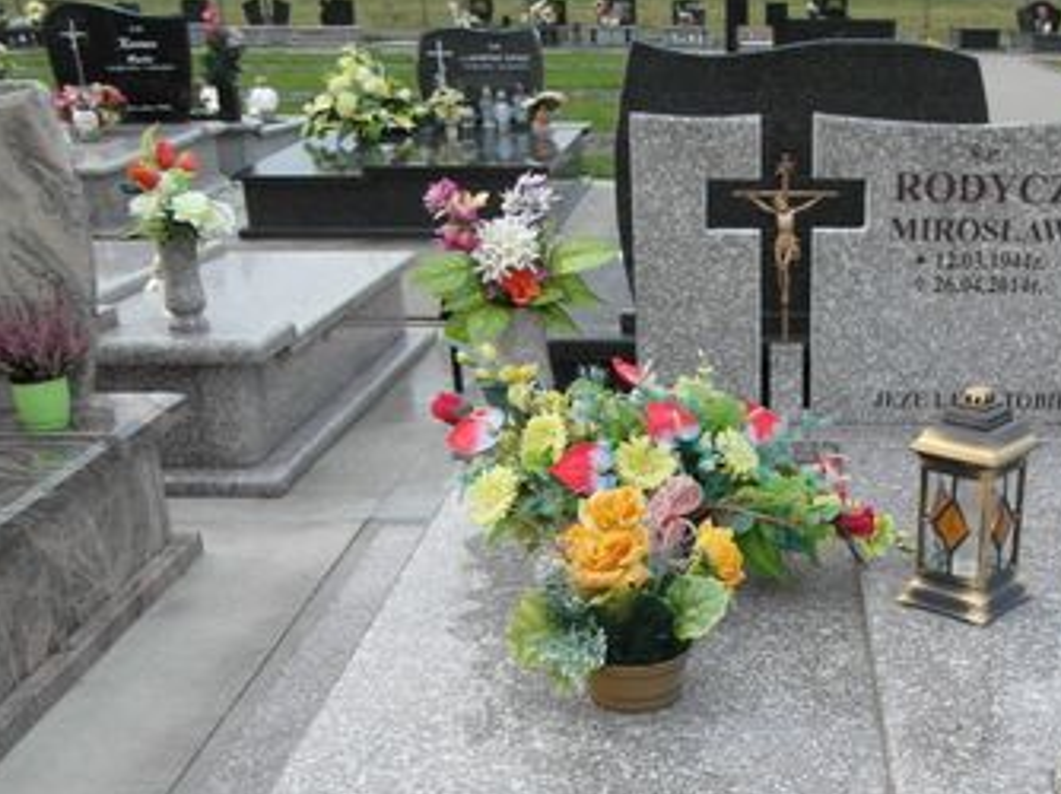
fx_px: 1409
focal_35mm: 46
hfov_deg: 40.1
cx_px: 801
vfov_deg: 30.4
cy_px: 676
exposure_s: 1/60
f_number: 2.8
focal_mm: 5.2
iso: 100
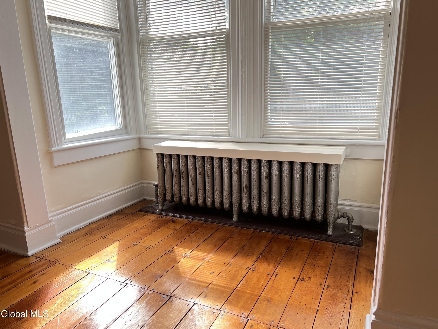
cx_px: 219
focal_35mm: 26
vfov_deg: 53.1
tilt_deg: -13.6
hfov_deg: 67.3
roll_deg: +2.1
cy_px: 164
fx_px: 329
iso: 64
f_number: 1.5
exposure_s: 1/121
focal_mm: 5.7
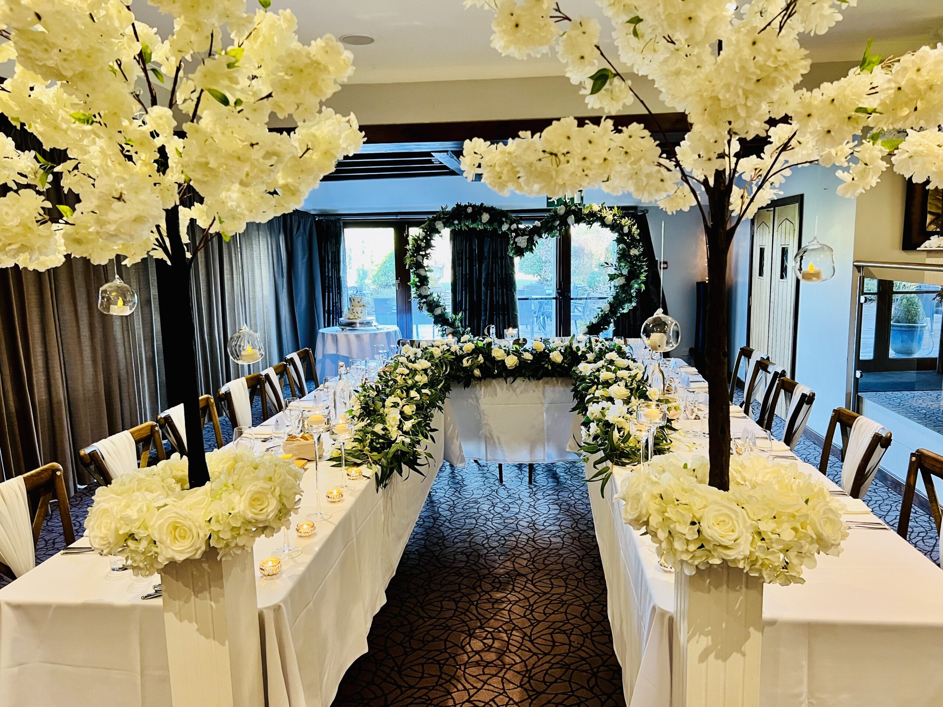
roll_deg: +0.6
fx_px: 708
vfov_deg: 53.1
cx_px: 472
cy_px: 354
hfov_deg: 67.3
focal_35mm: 26
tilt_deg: -8.9
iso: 200
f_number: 1.5
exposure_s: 1/50
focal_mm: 5.7
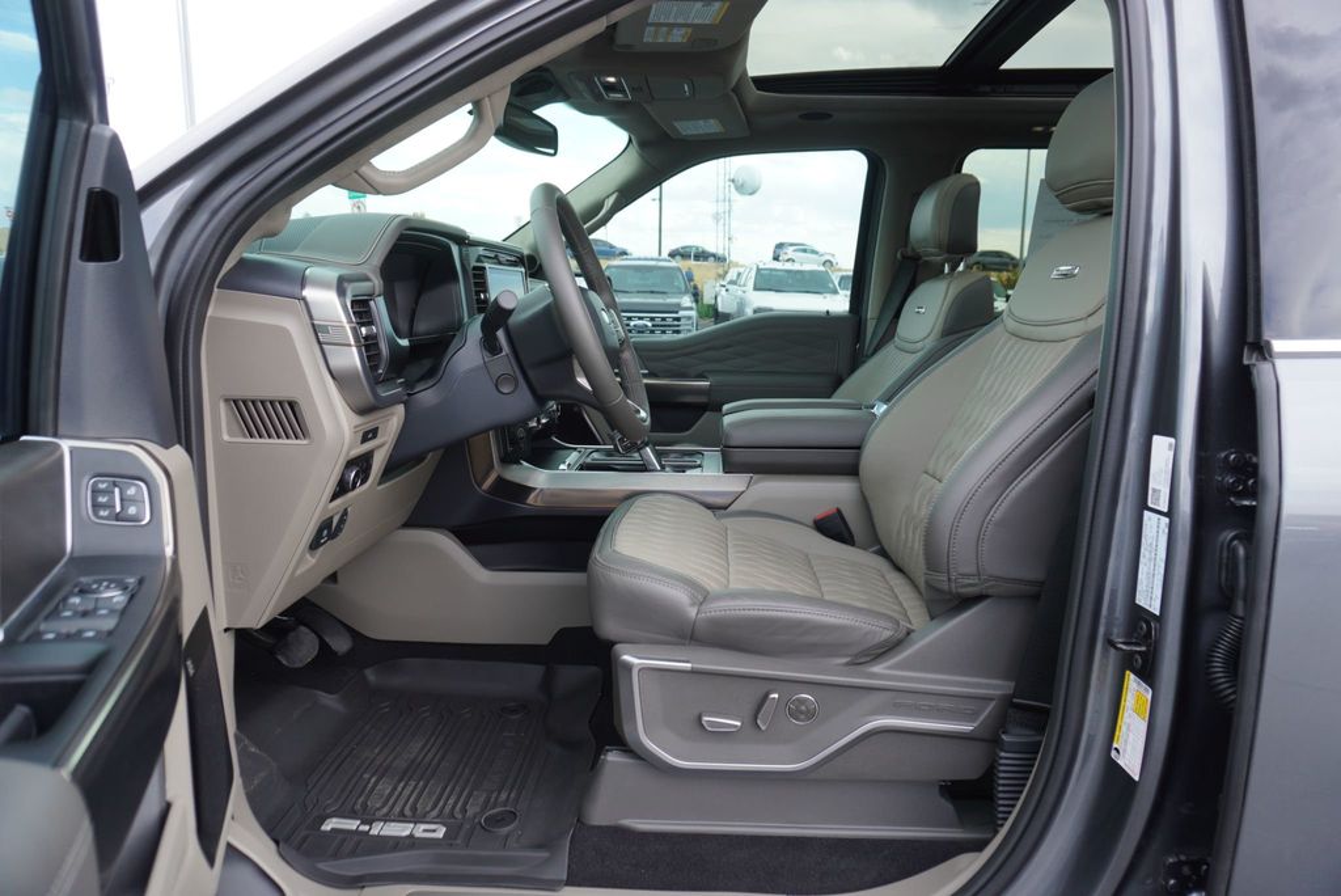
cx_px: 670
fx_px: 894
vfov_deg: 53.2
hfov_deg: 73.7
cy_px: 448
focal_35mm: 24
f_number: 4.5
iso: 100
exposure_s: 1/80
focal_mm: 16
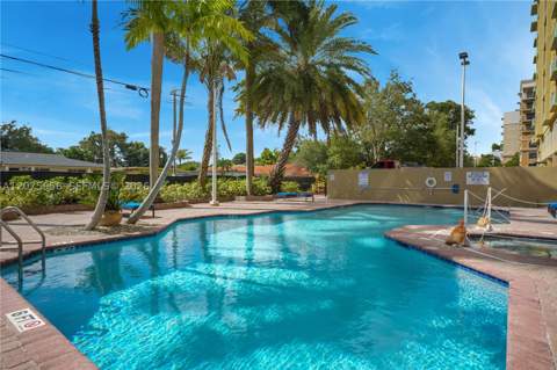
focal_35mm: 20
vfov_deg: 61.8
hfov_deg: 84.0
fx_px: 309
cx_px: 278
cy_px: 185
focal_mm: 20
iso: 320
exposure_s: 1/100
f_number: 16
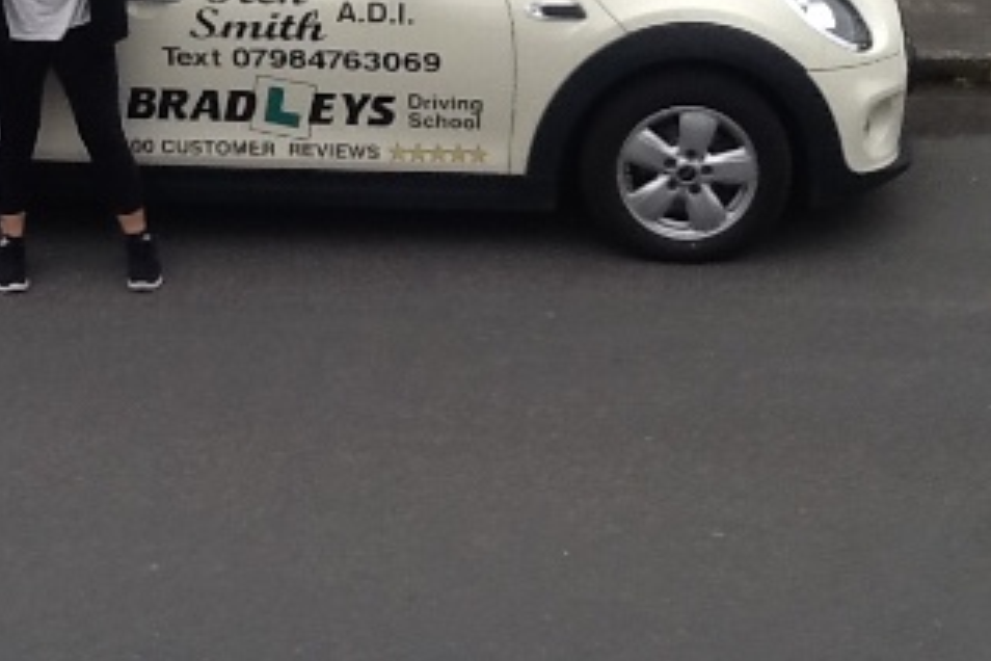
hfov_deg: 28.0
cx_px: 377
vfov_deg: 18.6
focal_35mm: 72
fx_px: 1982
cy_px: 80
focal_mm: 2.03
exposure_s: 1/315
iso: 40
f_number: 2.4
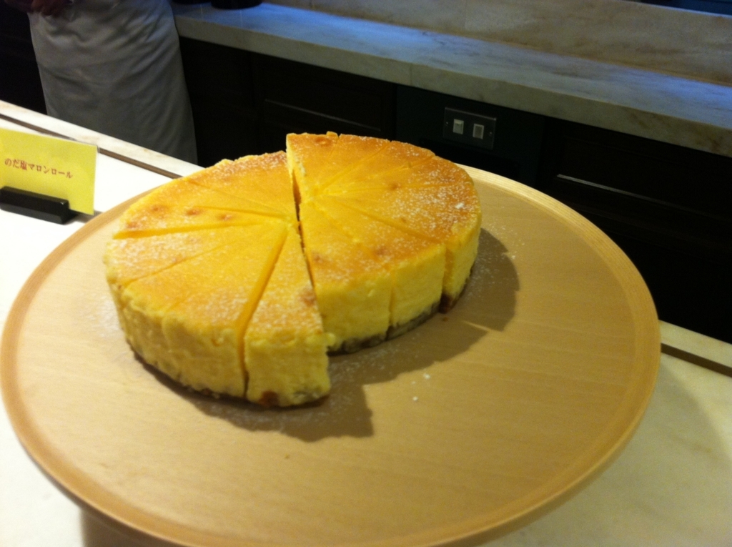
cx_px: 366
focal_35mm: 35
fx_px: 739
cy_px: 274
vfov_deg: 40.6
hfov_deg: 52.7
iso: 125
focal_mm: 3.85
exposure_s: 1/15
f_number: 2.8
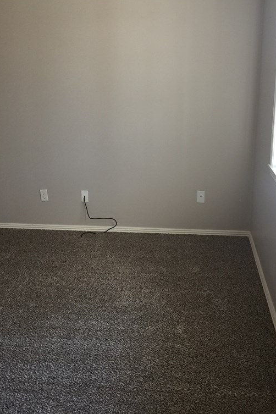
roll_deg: +1.9
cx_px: 98
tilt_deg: -15.6
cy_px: 206
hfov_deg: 32.4
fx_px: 471
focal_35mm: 41
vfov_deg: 47.4
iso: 40
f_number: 2.2
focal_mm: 4.15
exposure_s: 1/30
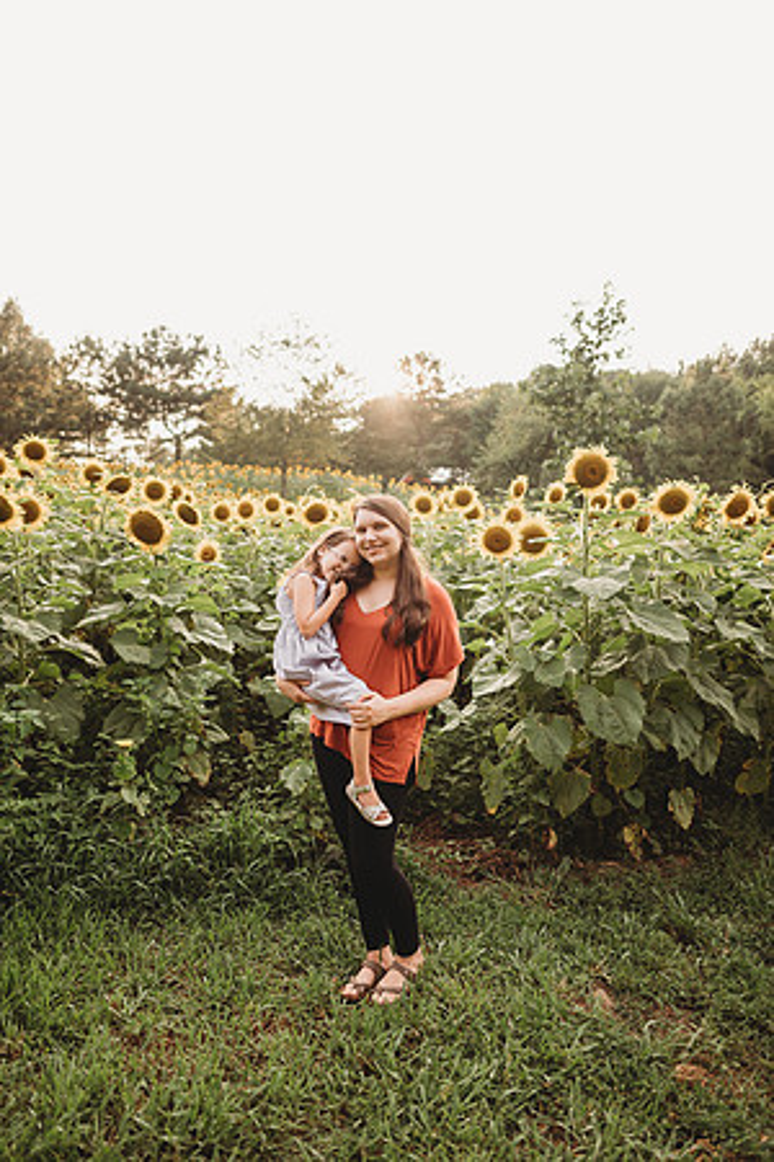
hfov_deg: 53.1
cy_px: 581
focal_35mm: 24
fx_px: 774
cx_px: 387
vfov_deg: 73.7
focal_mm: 24
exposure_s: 1/500
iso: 125
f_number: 2.2
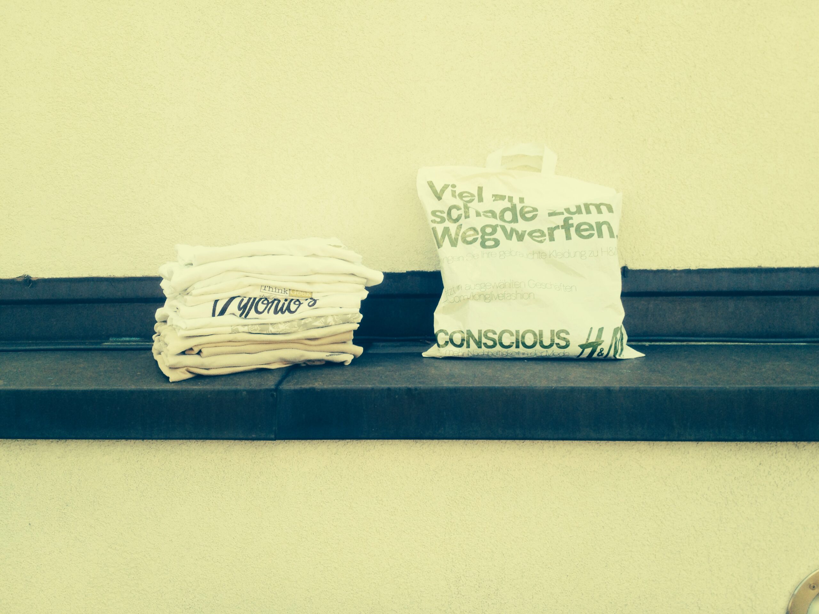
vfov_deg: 40.7
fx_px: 828
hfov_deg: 52.6
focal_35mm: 35
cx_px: 410
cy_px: 307
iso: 50
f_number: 2.4
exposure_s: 1/575
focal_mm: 4.28
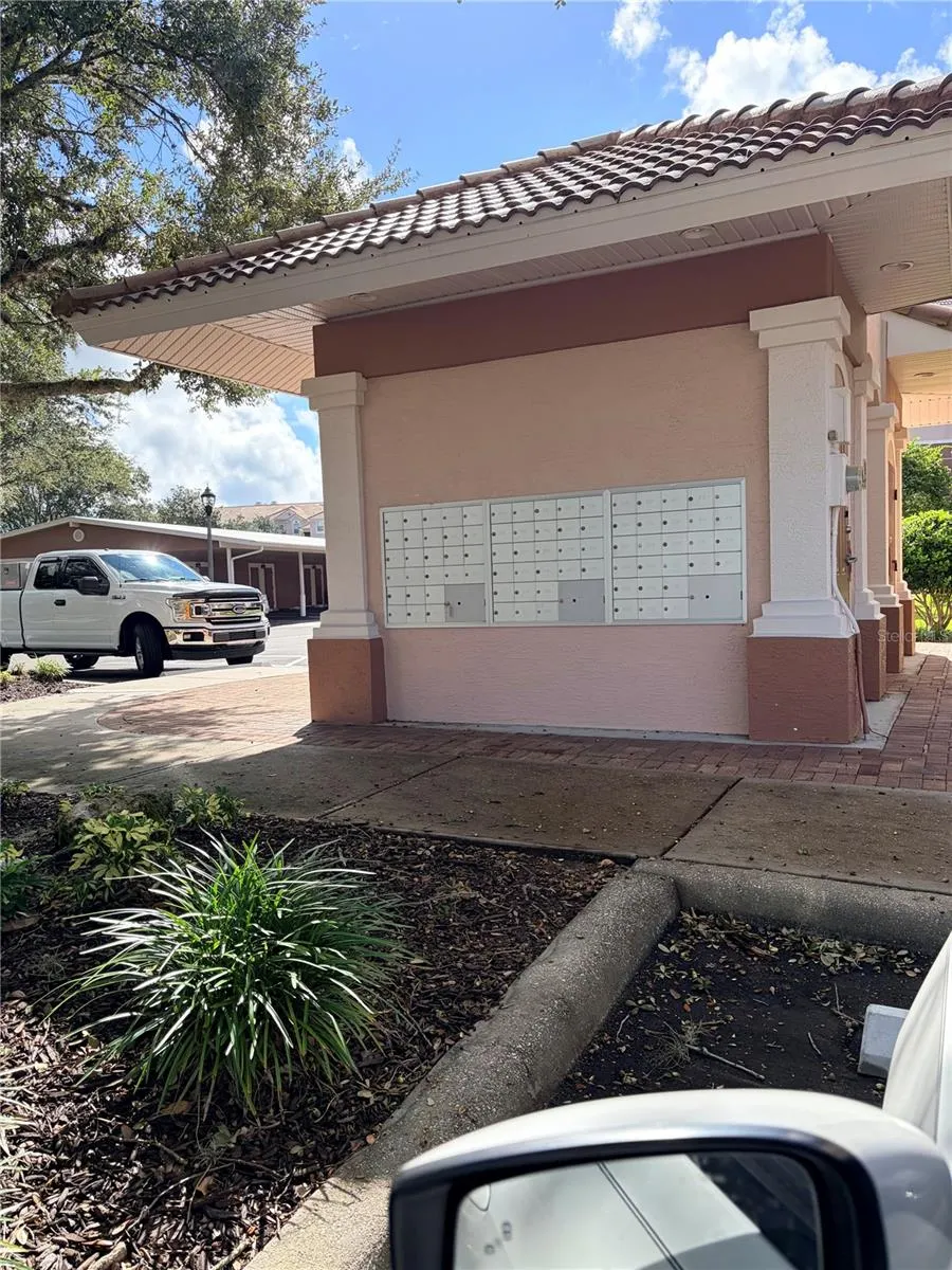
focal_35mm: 26
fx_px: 953
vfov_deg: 67.3
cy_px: 635
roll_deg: +2.4
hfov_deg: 53.1
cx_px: 476
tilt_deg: -4.0
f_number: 1.6
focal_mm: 5.96
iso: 64
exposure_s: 1/2141
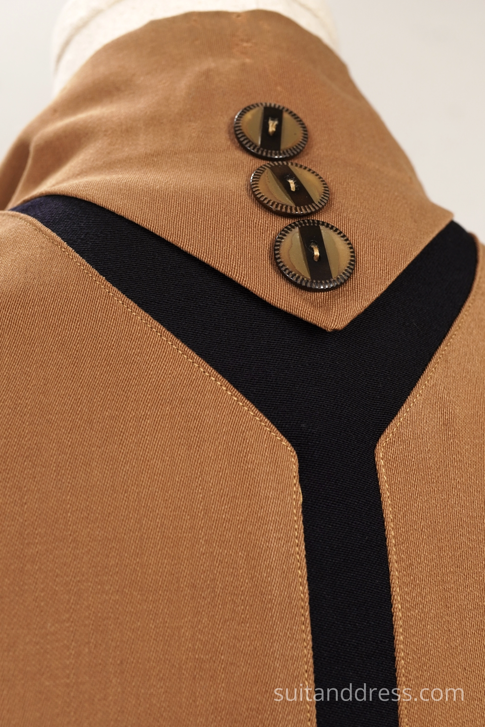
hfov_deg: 28.1
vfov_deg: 41.1
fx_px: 970
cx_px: 242
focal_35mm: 48
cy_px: 364
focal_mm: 32
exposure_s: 1/25
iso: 320
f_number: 6.3
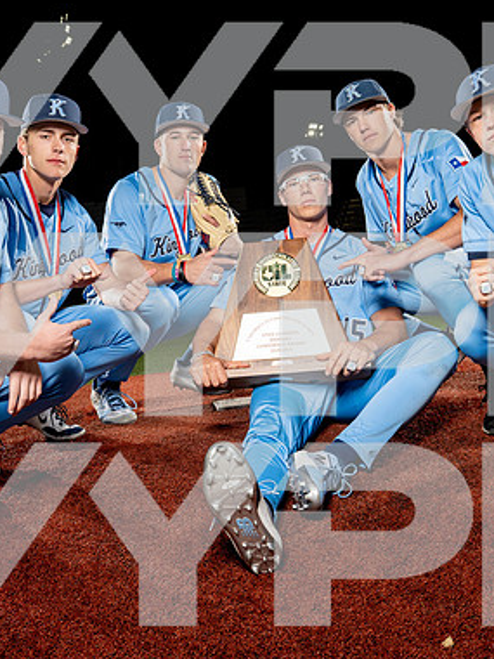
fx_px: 837
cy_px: 325
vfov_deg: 42.9
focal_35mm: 44
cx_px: 246
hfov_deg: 32.9
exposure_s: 1/250
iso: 800
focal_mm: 30
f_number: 8
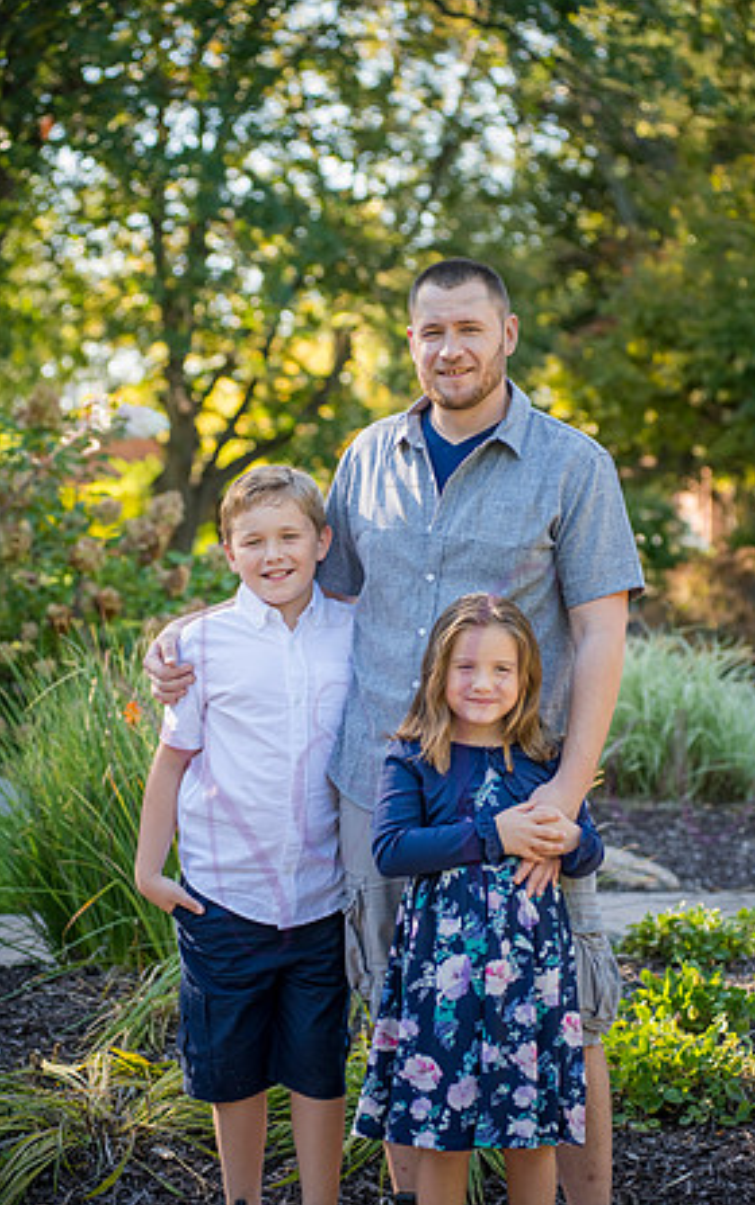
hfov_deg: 15.9
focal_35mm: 82
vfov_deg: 25.2
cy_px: 604
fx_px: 2695
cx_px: 402
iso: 400
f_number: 4
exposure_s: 1/400
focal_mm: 80
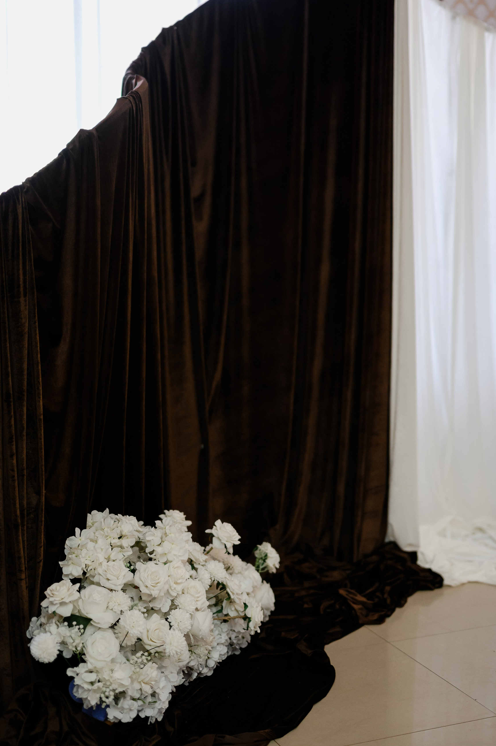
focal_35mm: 57
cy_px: 346
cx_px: 273
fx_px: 1179
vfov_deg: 35.1
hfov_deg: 23.7
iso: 800
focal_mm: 50
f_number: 1.8
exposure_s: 1/250
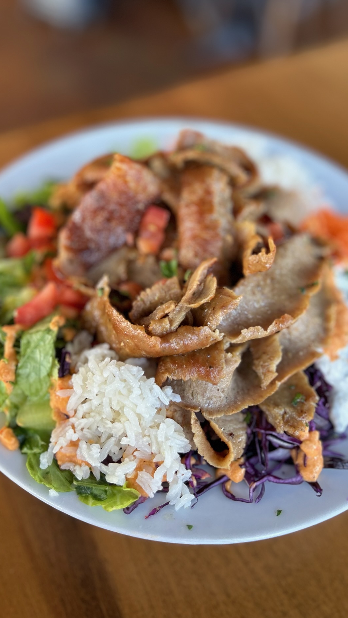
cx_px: 156
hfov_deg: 37.8
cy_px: 283
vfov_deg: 62.5
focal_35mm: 31
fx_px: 508
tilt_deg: -48.8
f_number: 1.5
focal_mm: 5.7
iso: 64
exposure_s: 1/120
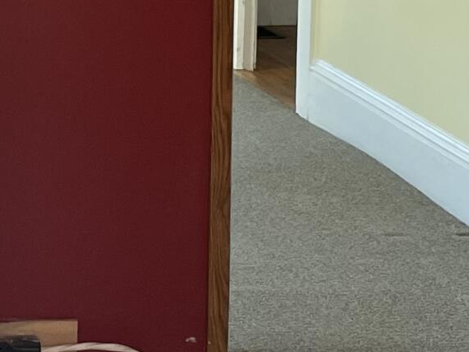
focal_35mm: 137
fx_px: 1857
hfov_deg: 13.9
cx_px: -110
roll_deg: -0.4
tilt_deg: -2.8
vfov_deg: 10.4
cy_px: -196
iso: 100
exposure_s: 1/121
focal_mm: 4.2
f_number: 1.6
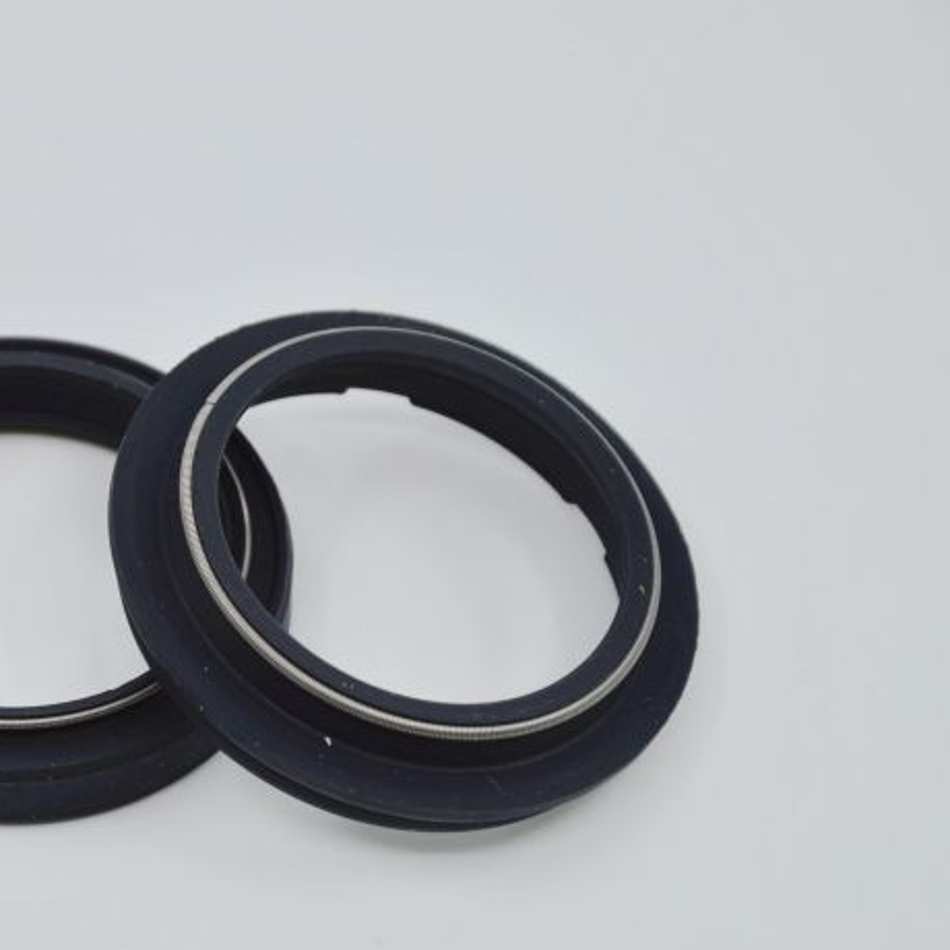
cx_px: 200
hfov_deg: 7.5
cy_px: 539
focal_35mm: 233
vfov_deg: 7.5
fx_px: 7226
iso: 100
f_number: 6.3
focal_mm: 105
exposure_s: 1/160
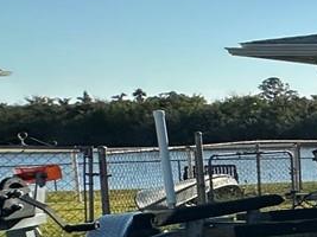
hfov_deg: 12.3
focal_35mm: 84
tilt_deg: -4.0
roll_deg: +1.0
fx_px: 769
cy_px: 180
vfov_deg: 17.4
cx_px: 902
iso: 50
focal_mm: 2.22
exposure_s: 1/3861
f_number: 2.2
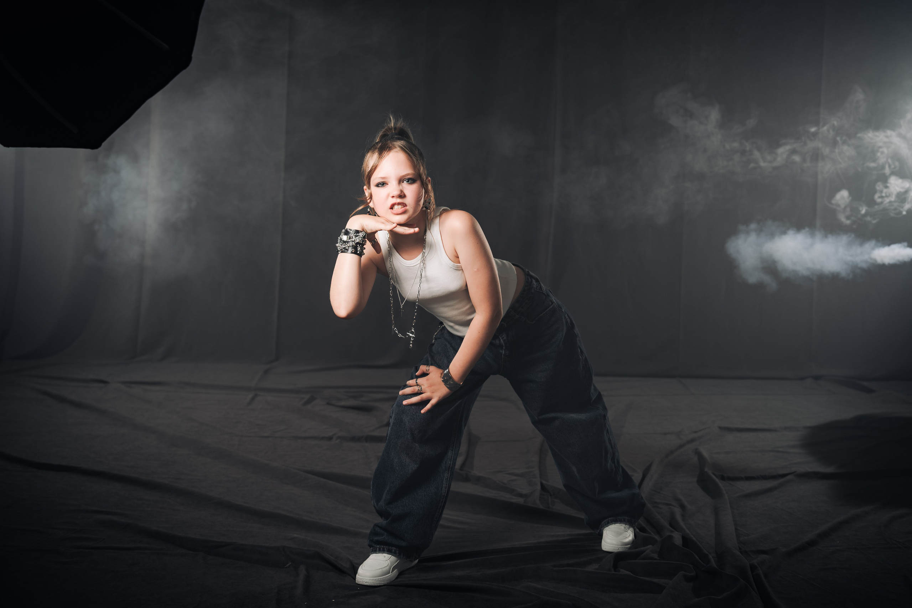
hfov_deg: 48.9
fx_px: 1003
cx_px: 475
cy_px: 304
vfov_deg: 33.7
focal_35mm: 40
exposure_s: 1/160
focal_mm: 38
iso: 200
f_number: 3.5
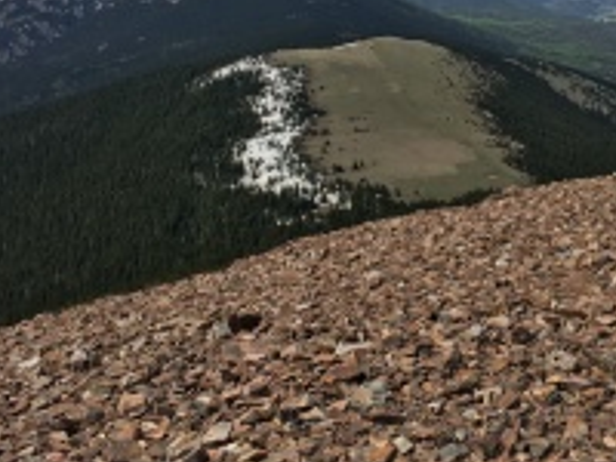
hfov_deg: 36.2
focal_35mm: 53
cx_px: 330
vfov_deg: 27.0
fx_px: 943
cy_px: 95
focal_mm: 4.15
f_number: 2.2
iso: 25
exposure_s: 1/1709
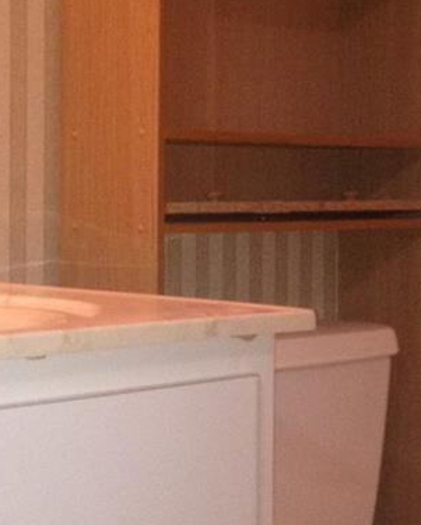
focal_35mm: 109
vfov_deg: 17.6
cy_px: 249
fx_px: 1697
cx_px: 120
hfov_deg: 14.1
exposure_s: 1/20
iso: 250
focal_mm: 4.28
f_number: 2.4
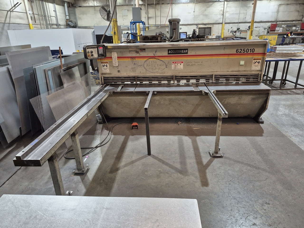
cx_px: 152
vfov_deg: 58.9
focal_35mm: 23
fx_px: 202
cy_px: 114
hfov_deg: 73.9
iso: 320
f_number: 1.8
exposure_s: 1/120
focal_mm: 5.4
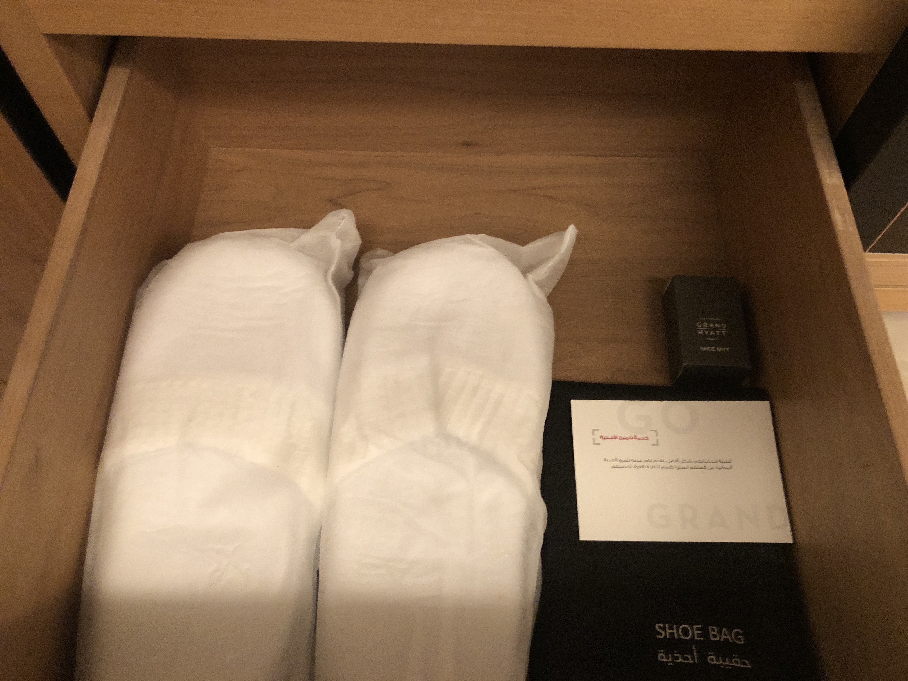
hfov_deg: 63.4
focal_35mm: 28
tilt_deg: -62.0
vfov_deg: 49.7
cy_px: 340
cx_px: 454
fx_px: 734
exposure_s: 1/5
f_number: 1.8
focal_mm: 3.99
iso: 100
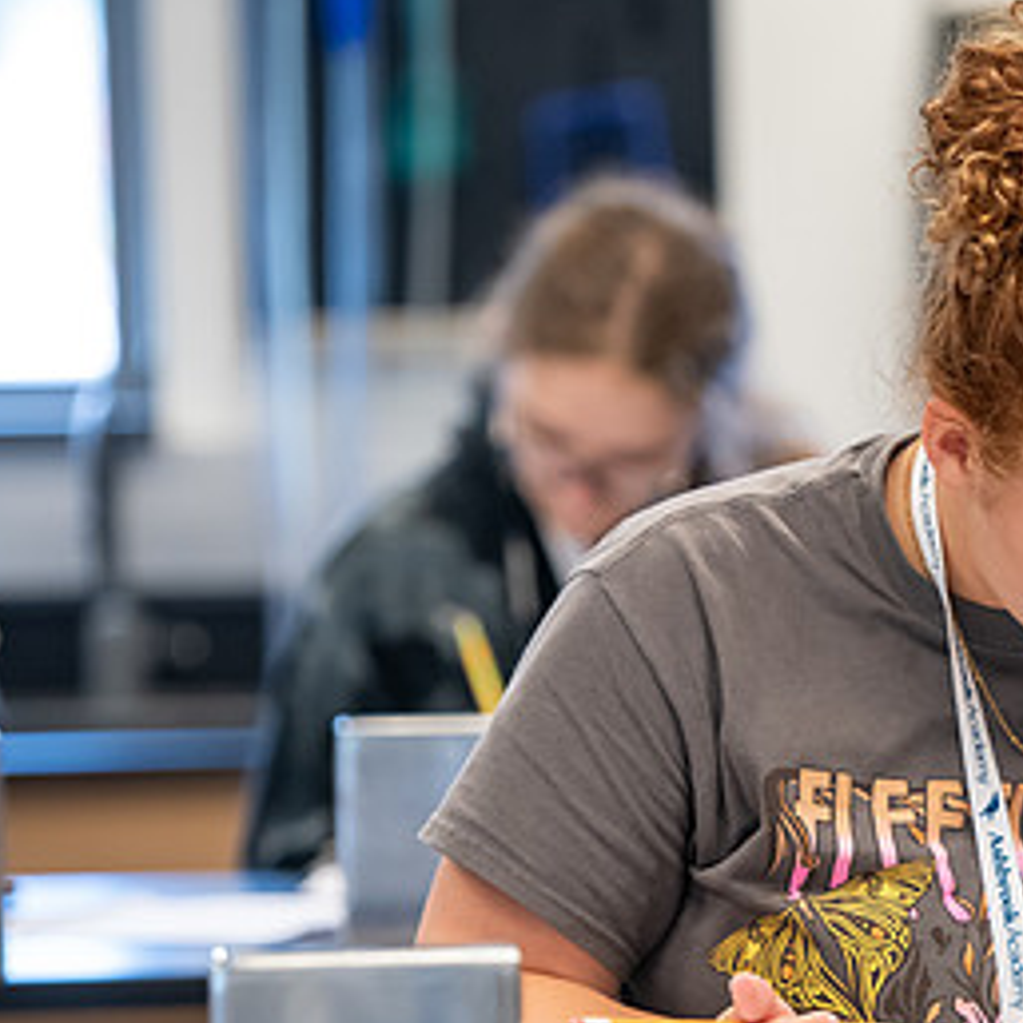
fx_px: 9629
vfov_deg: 6.1
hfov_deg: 6.1
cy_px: 663
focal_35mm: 288
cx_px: 1075
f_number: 3.2
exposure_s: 1/200
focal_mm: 150
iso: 1250
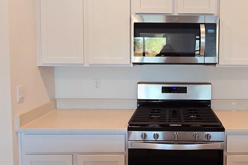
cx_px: 164
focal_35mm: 31
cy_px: 60
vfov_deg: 41.9
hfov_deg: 59.0
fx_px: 213
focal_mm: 2.2
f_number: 2.2
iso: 125
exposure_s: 1/60
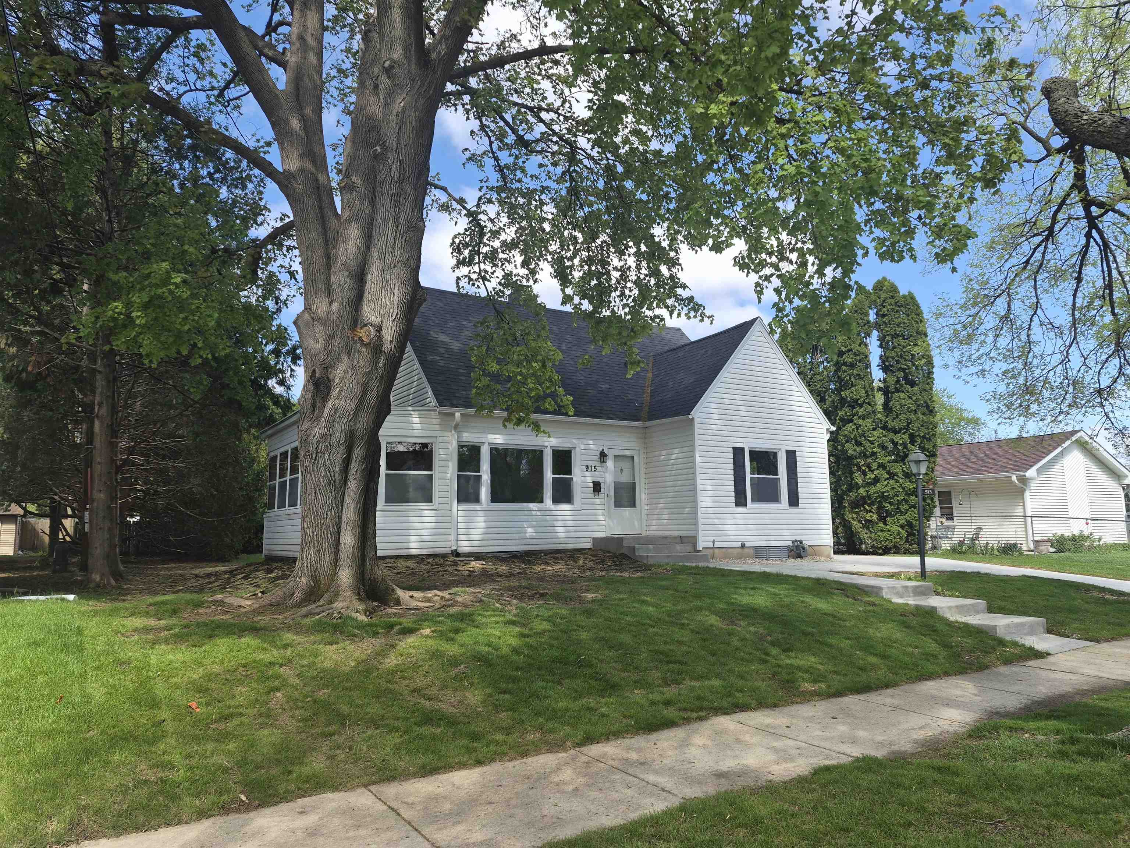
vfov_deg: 58.9
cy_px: 424
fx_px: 751
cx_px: 565
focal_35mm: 23
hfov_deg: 73.9
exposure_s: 1/1860
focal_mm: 5.4
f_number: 1.8
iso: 80
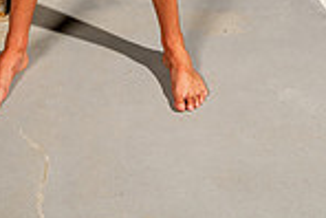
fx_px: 662
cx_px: 93
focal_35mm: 73
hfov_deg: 27.4
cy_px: -247
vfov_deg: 14.6
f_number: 7.1
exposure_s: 1/125
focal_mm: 24
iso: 400
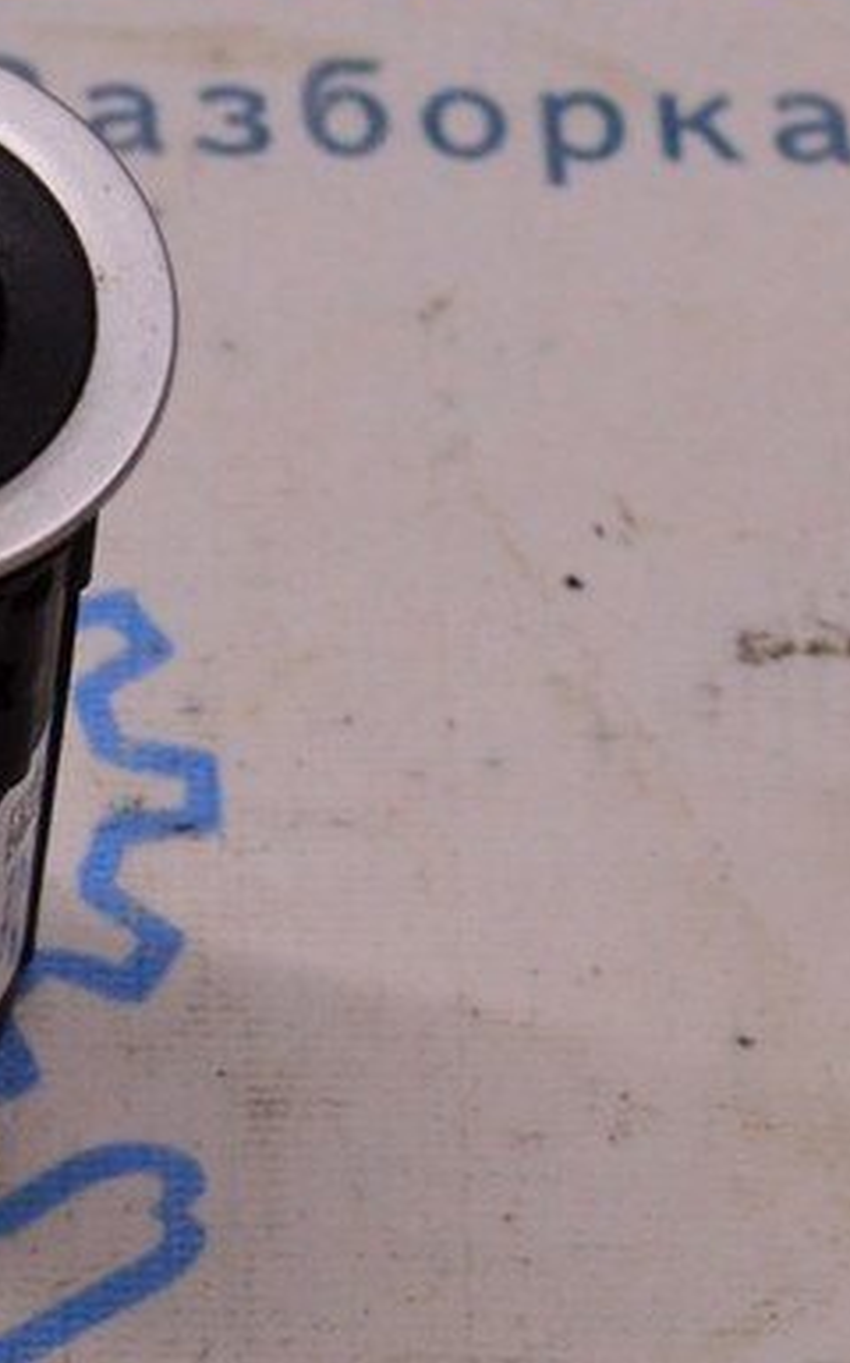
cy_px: 929
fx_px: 6944
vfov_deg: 11.2
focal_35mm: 187
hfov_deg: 6.9
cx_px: -255
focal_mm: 46
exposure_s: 1/200
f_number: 8
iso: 1600
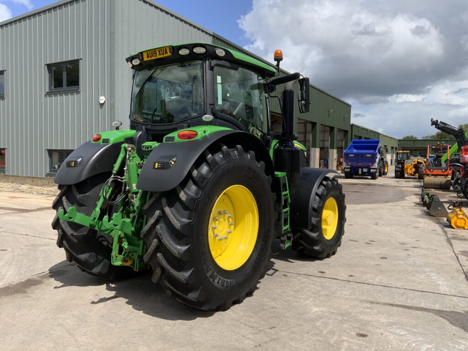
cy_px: 176
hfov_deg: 61.7
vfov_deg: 48.2
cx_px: 234
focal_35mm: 29
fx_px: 392
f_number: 1.8
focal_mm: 3
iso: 16
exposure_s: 1/2141
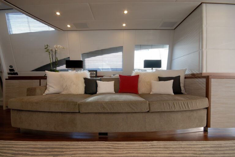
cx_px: 118
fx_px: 98
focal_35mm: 15
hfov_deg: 100.3
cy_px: 78
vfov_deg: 77.5
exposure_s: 1/6
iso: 100
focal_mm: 10
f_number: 9
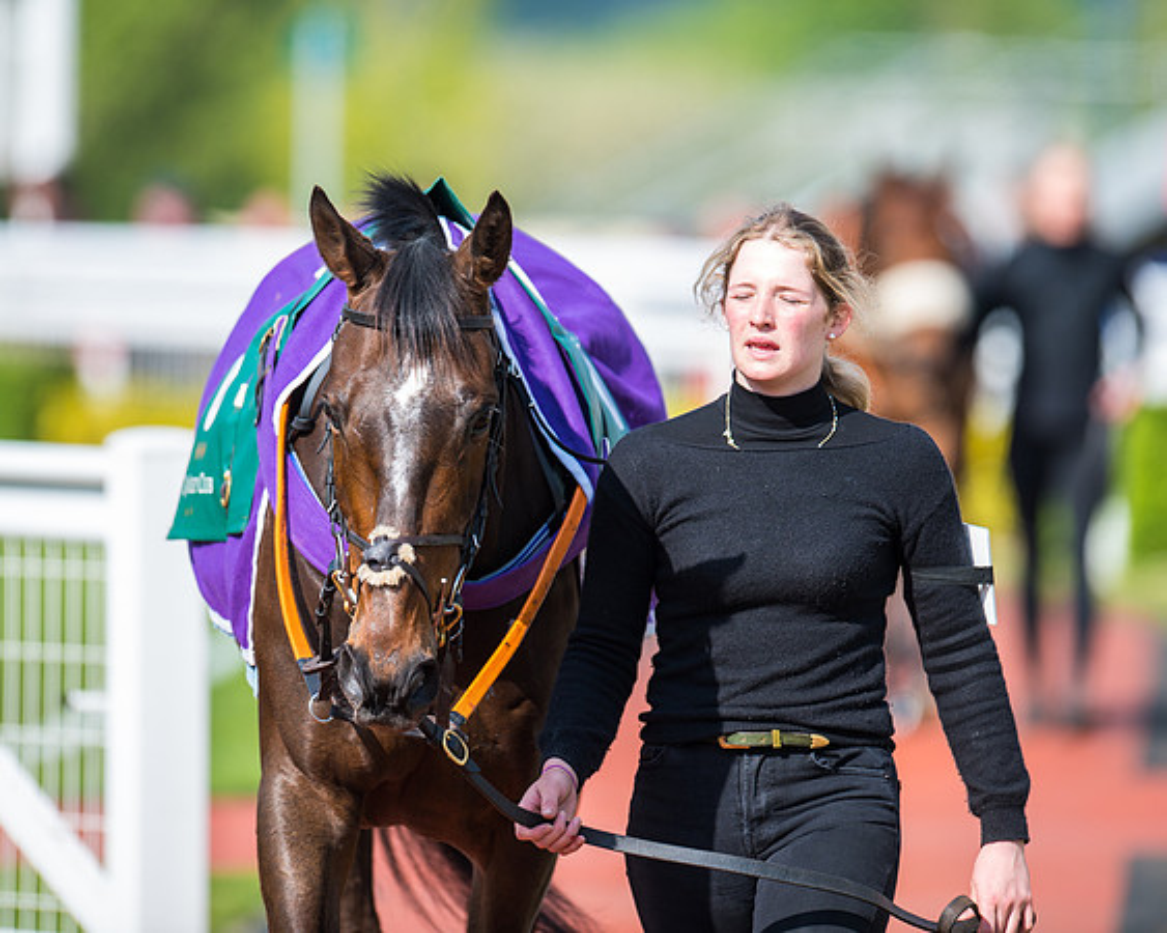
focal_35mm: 451
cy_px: 466
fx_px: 15572
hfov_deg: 4.3
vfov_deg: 3.4
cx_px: 584
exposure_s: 1/800
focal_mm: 400
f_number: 5
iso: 160
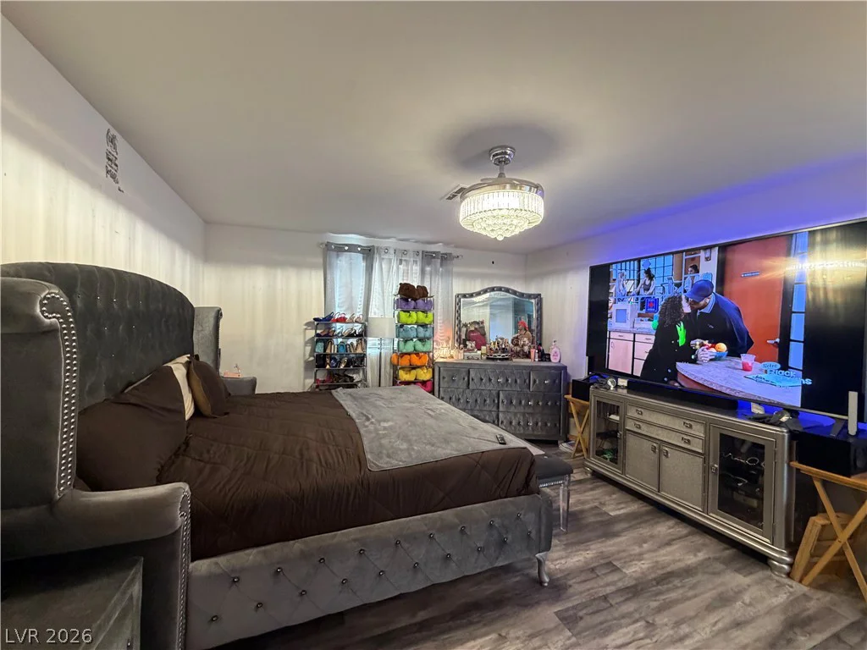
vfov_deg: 85.7
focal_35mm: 14
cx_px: 434
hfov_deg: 102.1
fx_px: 351
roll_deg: -0.8
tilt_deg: -0.7
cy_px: 325
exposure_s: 1/60
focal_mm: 2.22
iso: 500
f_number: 2.2
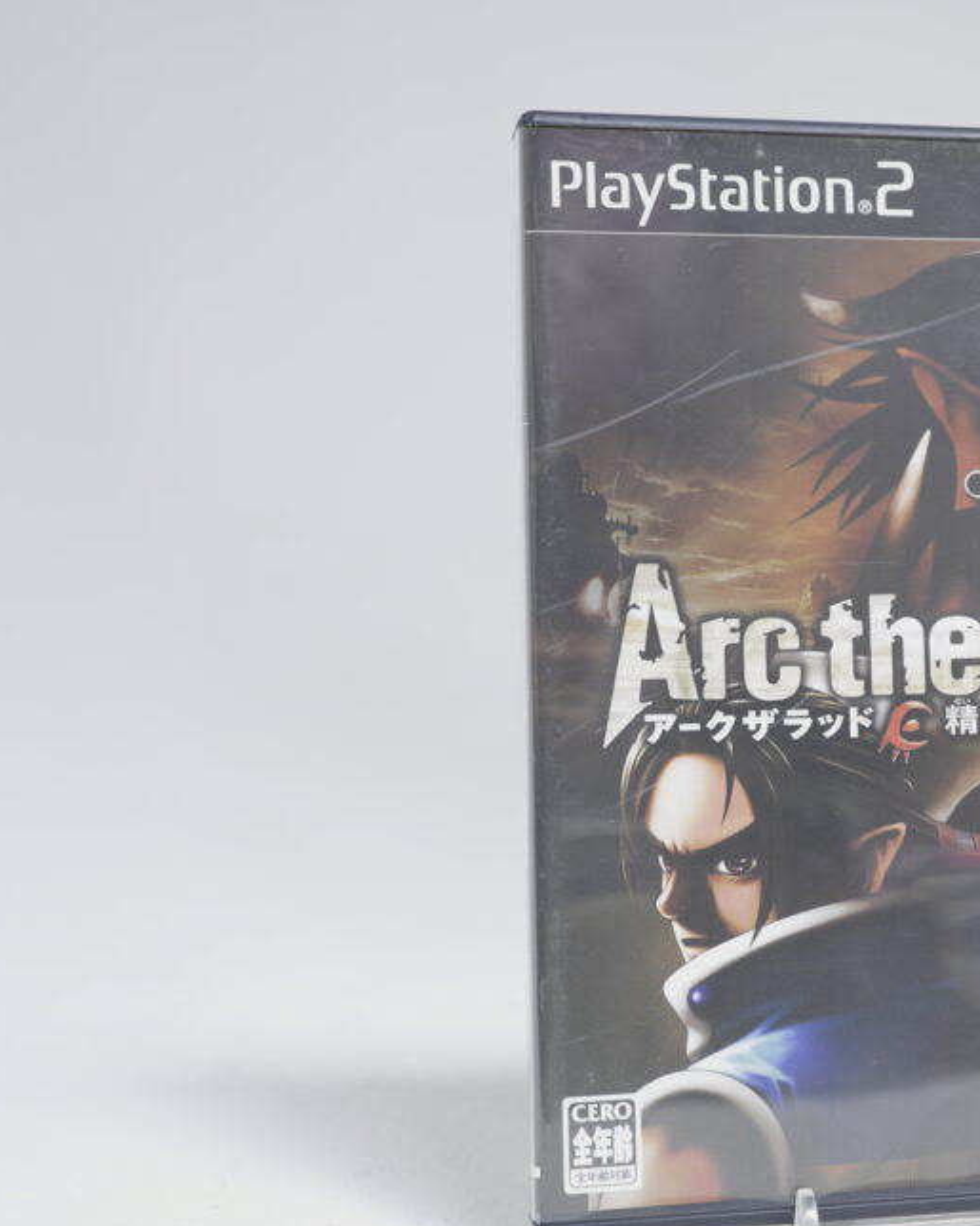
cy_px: 640
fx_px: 2285
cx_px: 904
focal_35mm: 63
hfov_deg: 23.5
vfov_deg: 30.0
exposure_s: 1/4
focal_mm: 36
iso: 100
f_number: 5
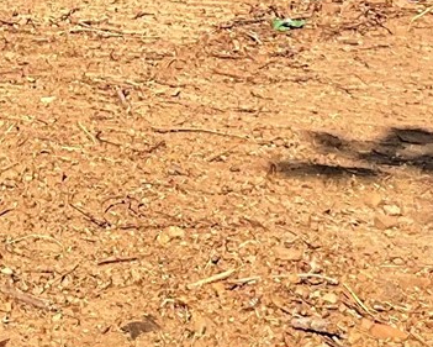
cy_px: -231
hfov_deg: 11.4
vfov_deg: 9.0
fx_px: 2115
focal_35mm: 165
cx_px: -106
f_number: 1.8
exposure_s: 1/1035
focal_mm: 3
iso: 16
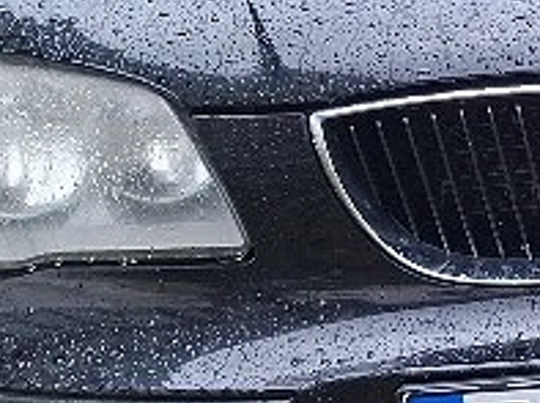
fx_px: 1822
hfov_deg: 14.9
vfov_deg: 12.6
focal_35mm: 117
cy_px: 260
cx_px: 948
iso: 50
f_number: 1.8
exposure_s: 1/103
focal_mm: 5.54
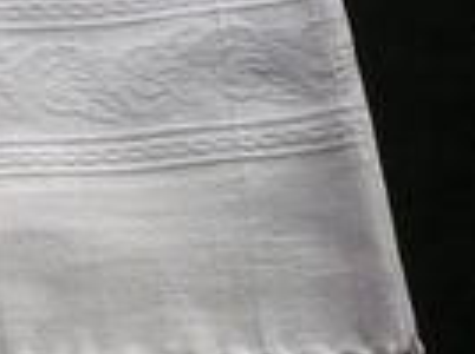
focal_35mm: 115
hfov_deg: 15.5
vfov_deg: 12.8
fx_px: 1575
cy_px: 149
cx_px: -280
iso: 400
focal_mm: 5.8
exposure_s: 1/640
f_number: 2.8
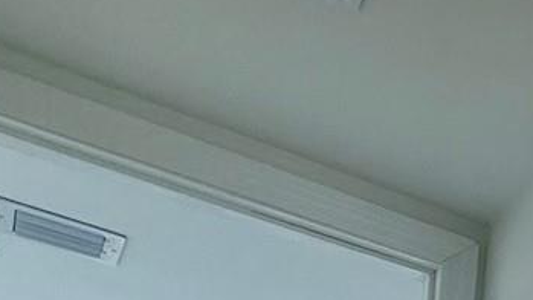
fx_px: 989
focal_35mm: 70
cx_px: 935
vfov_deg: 13.1
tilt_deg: +1.4
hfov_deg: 21.3
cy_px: 712
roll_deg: -3.9
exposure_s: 1/120
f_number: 2.2
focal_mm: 2.22
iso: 100
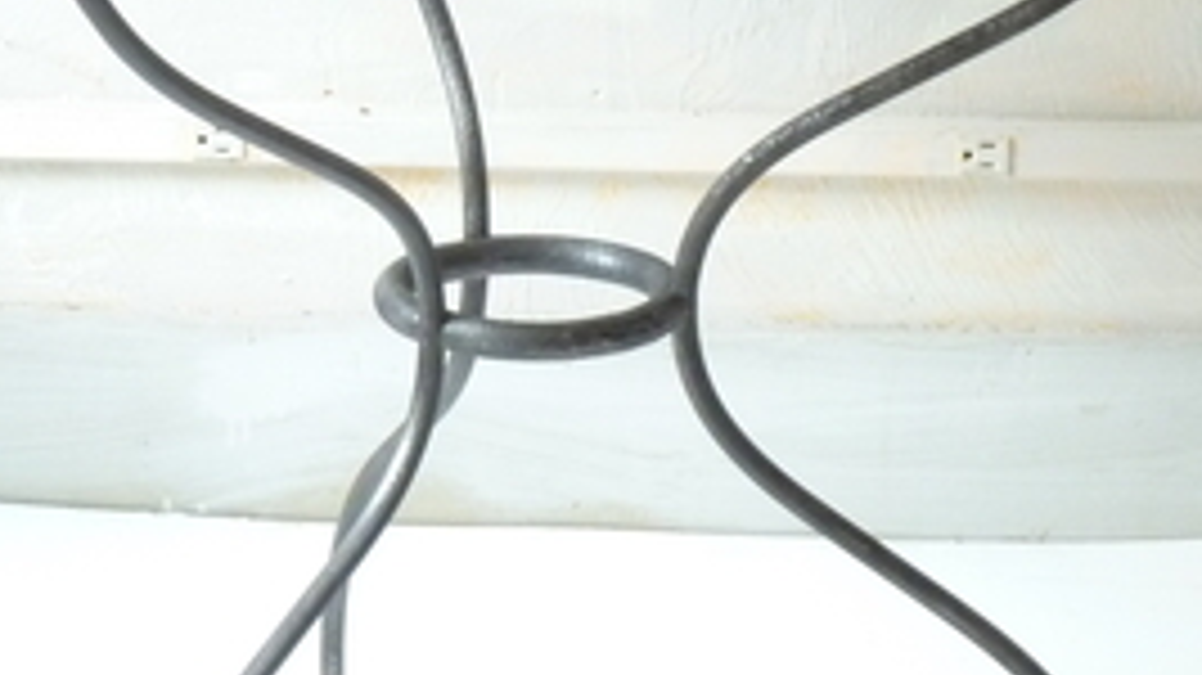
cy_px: 261
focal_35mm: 191
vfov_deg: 6.4
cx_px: 320
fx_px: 6086
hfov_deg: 11.3
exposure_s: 1/30
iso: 400
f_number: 4.2
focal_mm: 12.8
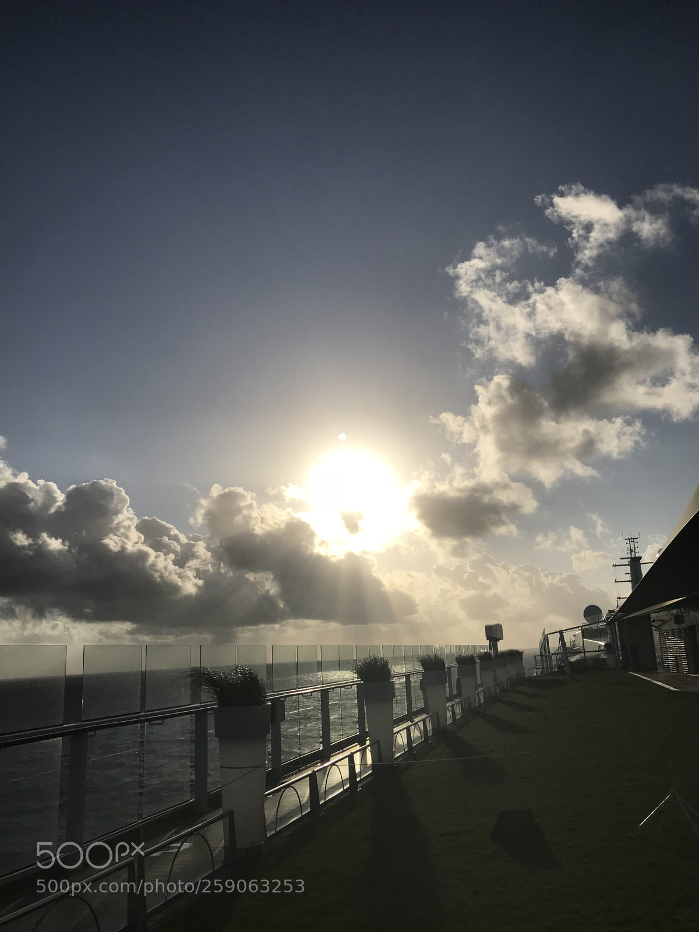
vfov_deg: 63.4
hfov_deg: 49.7
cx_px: 350
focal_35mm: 28
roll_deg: +1.6
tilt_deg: +14.2
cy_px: 466
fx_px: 754
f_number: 1.8
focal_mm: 3.99
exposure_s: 1/16129
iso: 25
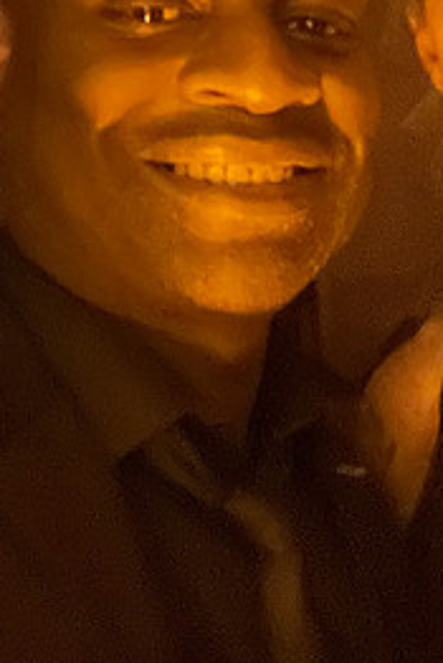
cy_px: 149
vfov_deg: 28.7
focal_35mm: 69
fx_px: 1272
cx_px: 533
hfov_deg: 18.7
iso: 3200
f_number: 2.2
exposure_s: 1/8
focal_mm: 2.71
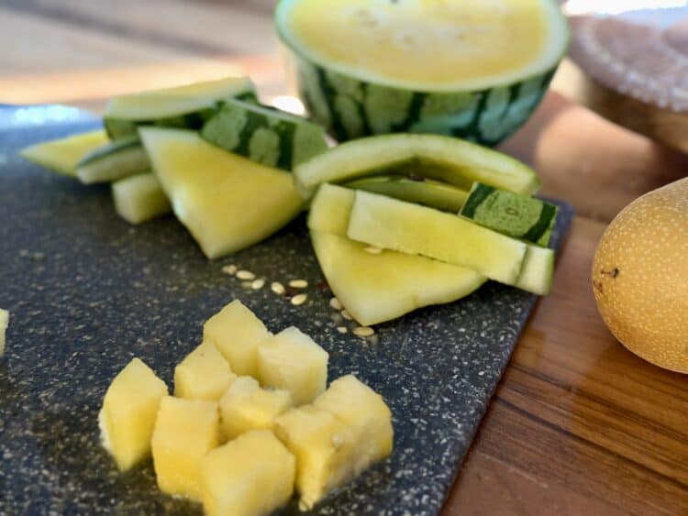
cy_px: 258
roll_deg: -1.3
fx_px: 954
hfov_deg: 39.6
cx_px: 344
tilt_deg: -29.6
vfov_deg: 30.3
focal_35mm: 48
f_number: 1.78
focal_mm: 6.76
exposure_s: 1/30
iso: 640
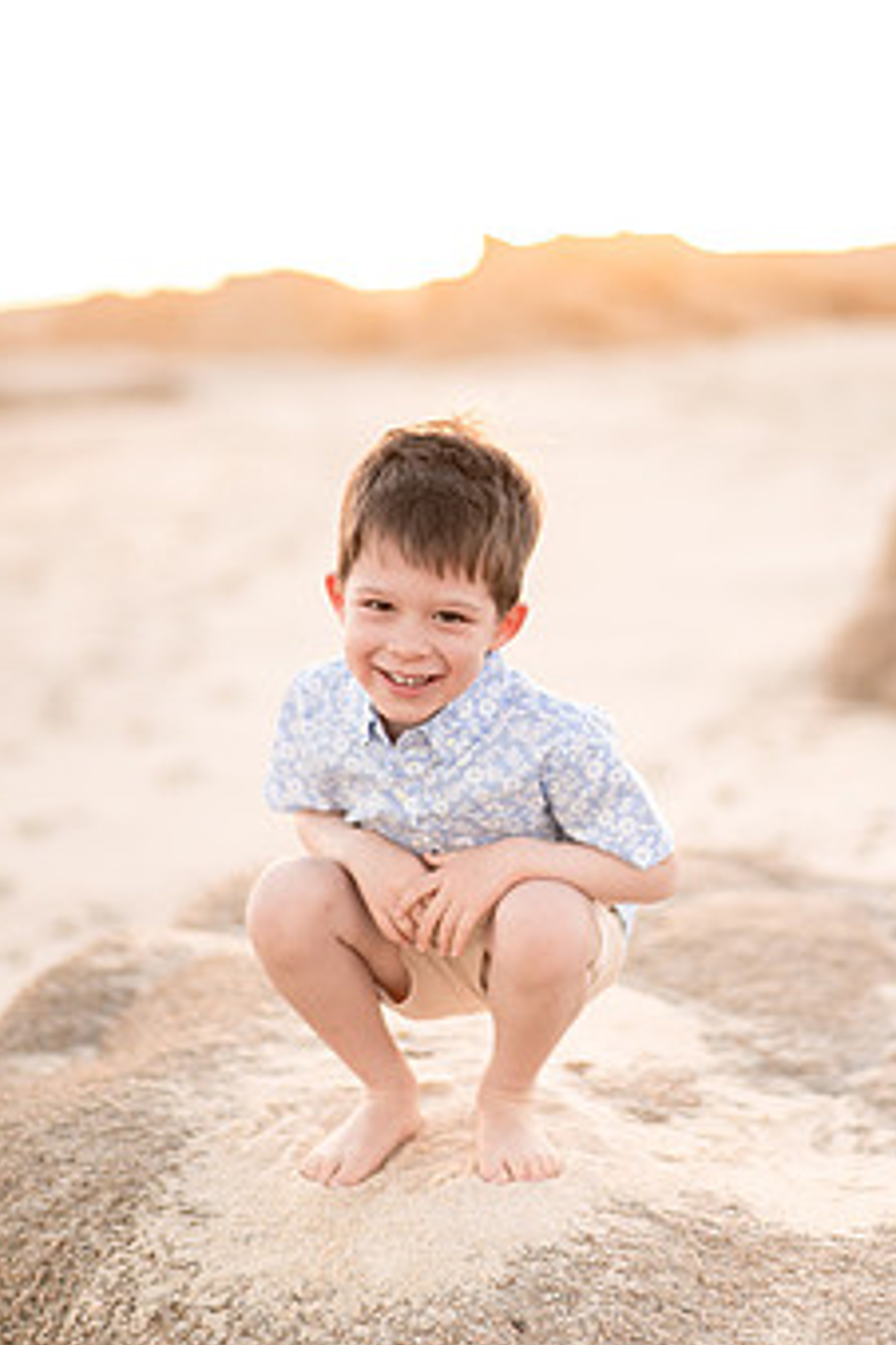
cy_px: 516
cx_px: 571
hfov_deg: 17.7
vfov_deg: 26.2
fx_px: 2874
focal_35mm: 77
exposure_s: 1/800
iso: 100
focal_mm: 58
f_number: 1.8
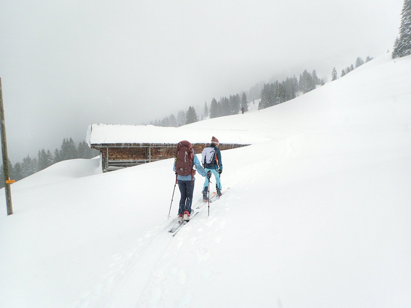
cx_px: 206
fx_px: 297
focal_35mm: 25
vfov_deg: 54.9
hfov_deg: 69.4
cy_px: 154
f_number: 8
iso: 100
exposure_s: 1/200
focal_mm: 4.5
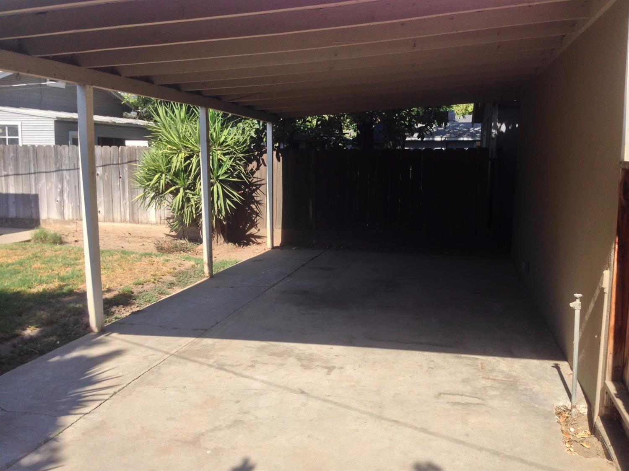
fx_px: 599
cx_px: 314
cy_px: 236
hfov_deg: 55.4
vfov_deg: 42.9
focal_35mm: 33
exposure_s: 1/874
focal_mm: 4.12
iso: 50
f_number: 2.4
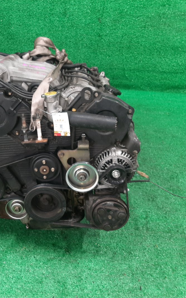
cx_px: 45
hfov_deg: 33.7
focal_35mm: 37
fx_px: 300
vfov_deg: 52.8
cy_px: 148
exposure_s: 1/50
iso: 156
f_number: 1.7
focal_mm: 3.93
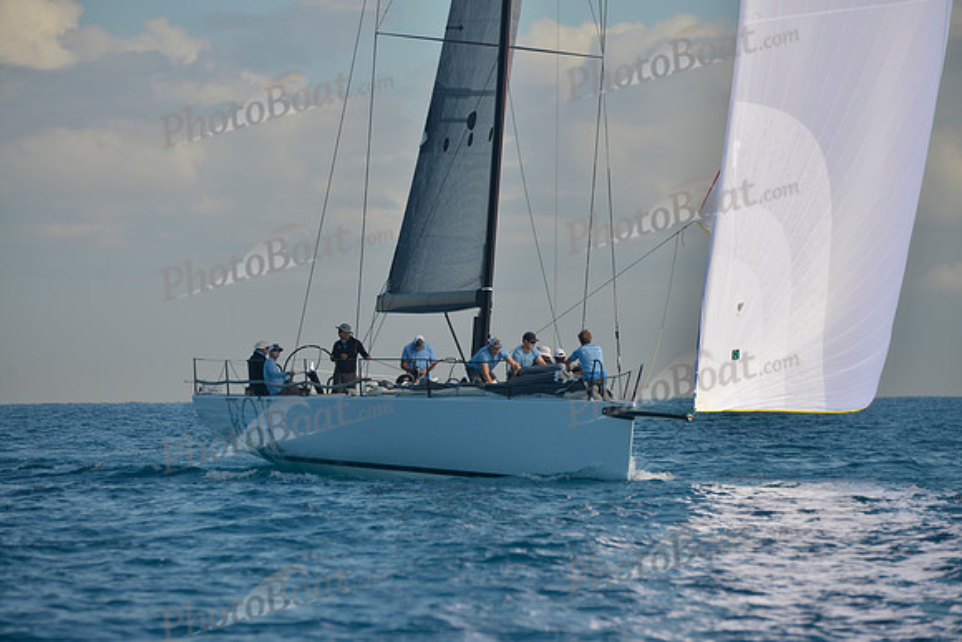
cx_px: 481
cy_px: 321
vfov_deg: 6.9
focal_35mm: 200
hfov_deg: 10.3
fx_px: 5345
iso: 200
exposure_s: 1/800
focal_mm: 200
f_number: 6.3
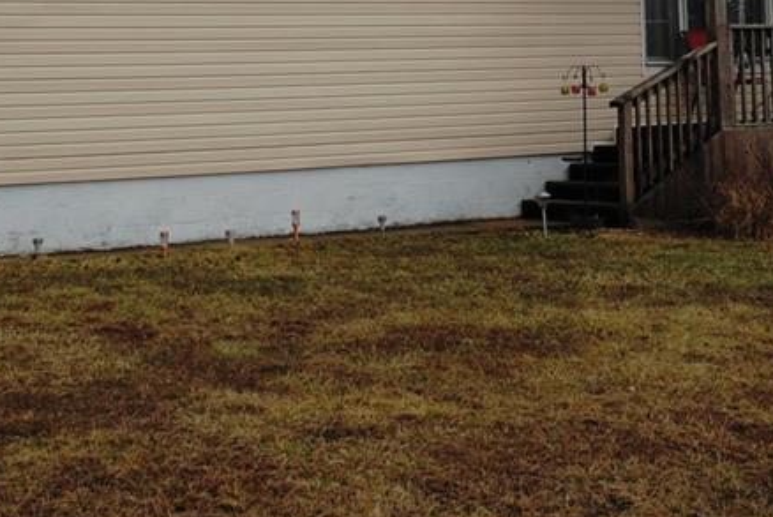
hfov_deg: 22.7
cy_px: -97
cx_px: 537
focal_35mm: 89
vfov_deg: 14.9
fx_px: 1913
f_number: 5.6
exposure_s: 1/200
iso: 100
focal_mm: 24
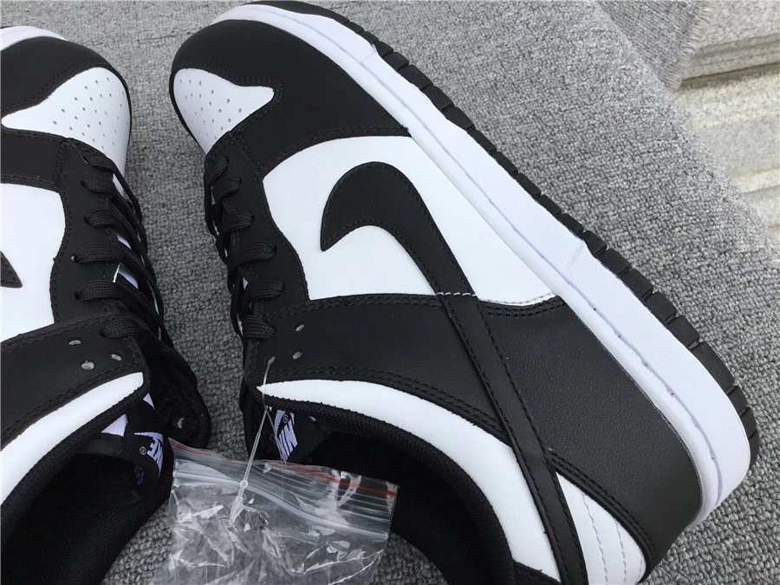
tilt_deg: -55.0
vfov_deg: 45.4
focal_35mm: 31
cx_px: 390
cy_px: 292
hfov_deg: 58.4
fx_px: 699
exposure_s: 1/721
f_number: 2.4
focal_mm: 3.3
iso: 25
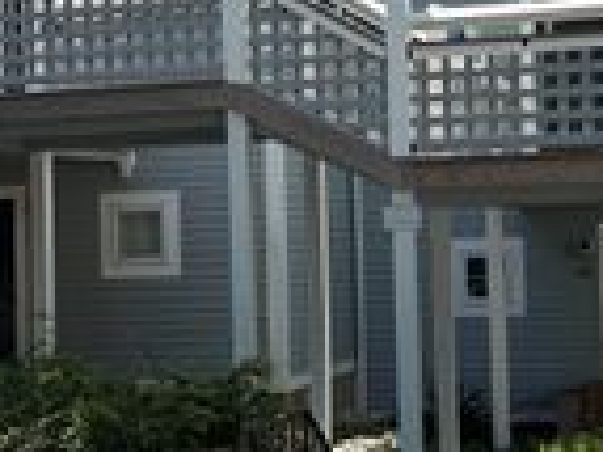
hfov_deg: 23.3
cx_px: 371
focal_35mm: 84
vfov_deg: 17.5
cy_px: 163
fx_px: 1462
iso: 80
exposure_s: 1/1949
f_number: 1.78
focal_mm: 6.76
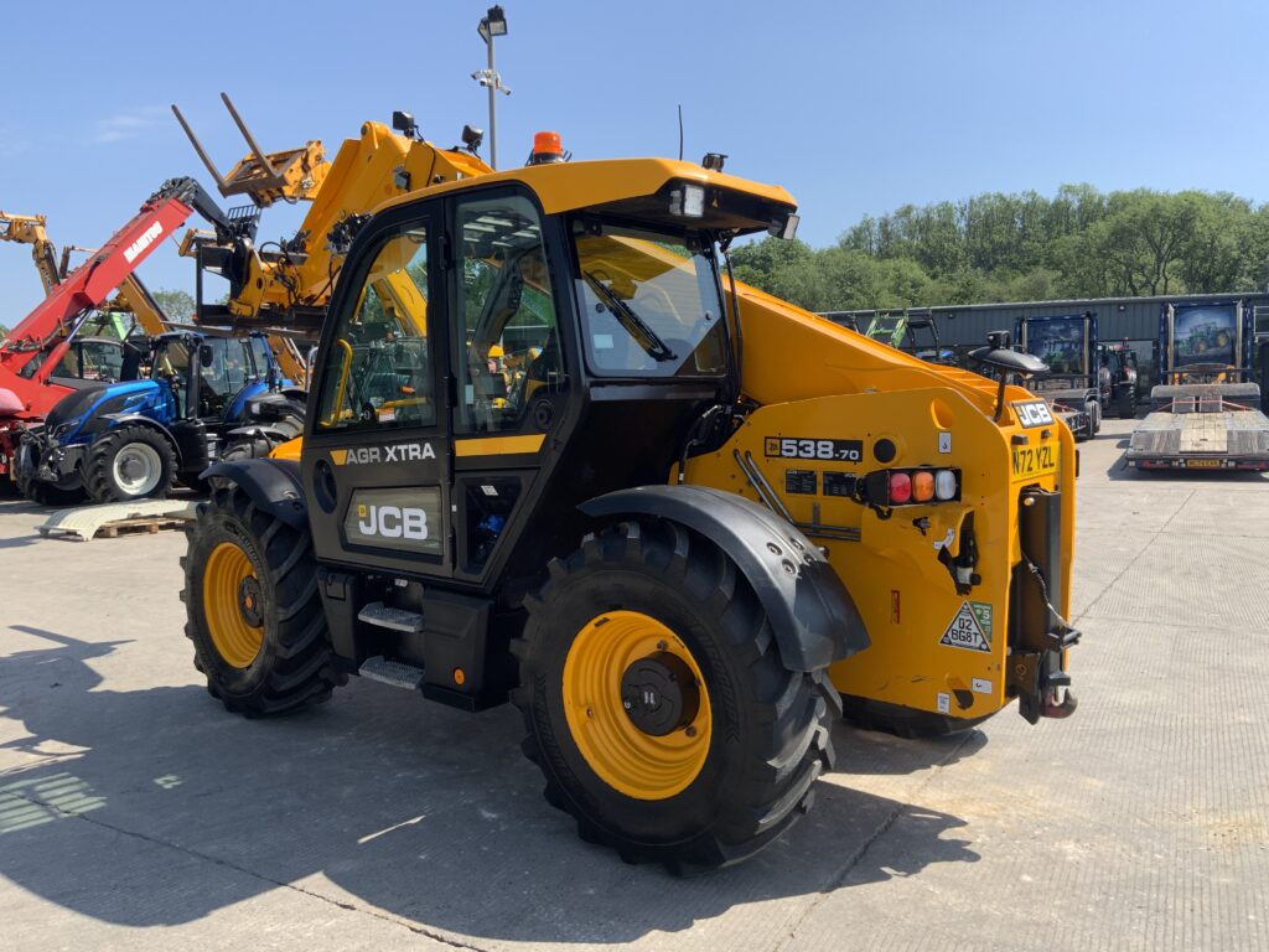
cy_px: 476
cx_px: 634
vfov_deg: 48.2
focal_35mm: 29
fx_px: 1063
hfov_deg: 61.7
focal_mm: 3
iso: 16
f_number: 1.8
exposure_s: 1/1195
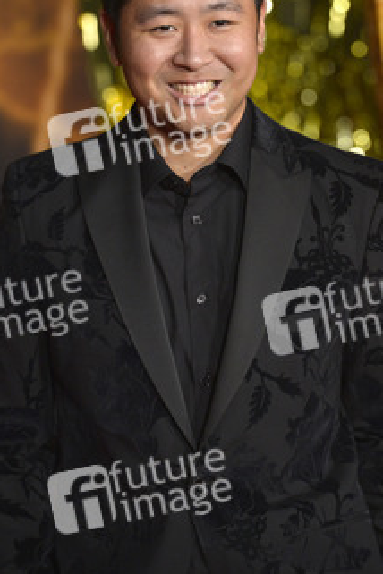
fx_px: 3973
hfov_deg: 5.5
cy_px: 224
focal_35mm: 249
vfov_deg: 8.3
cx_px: 192
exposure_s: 1/320
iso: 2000
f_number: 5
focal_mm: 200
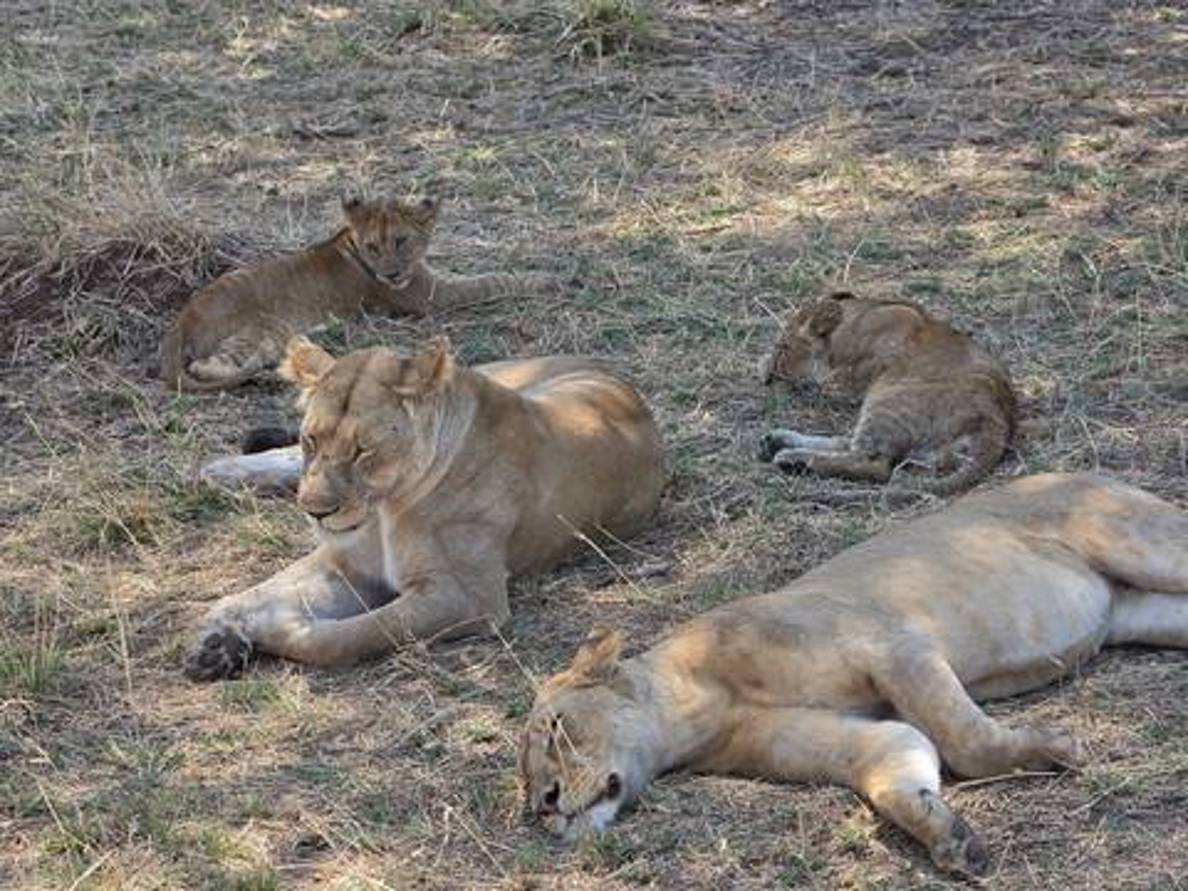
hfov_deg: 17.1
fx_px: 3947
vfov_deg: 12.9
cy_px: 446
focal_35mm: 115
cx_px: 594
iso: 50
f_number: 2.9
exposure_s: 1/299
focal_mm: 18.6
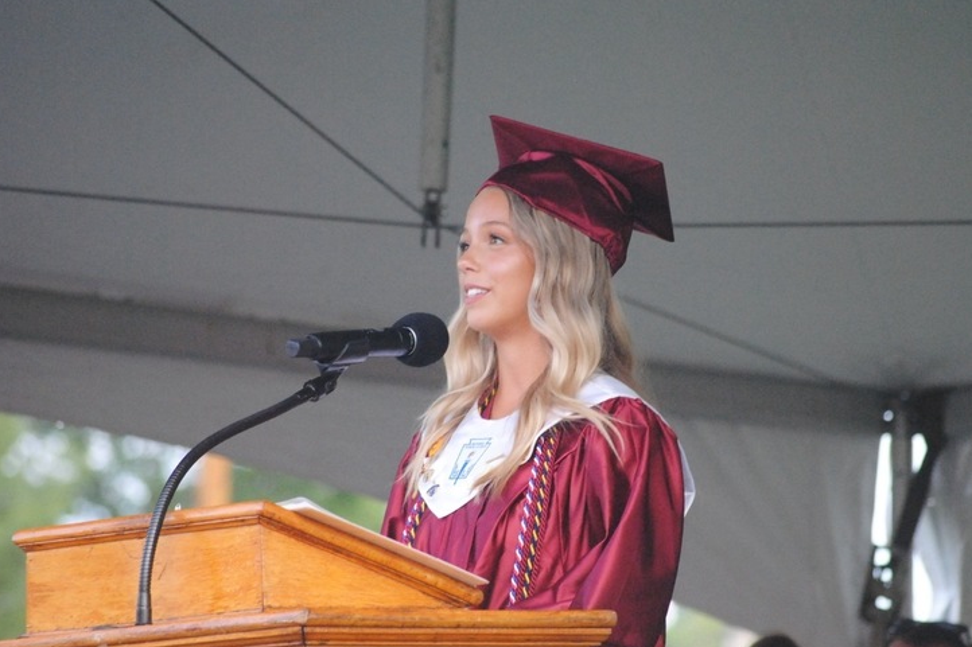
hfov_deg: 6.2
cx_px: 534
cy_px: 350
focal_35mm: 333
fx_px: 8988
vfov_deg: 4.1
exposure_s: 1/500
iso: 1250
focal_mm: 200
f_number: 5.6
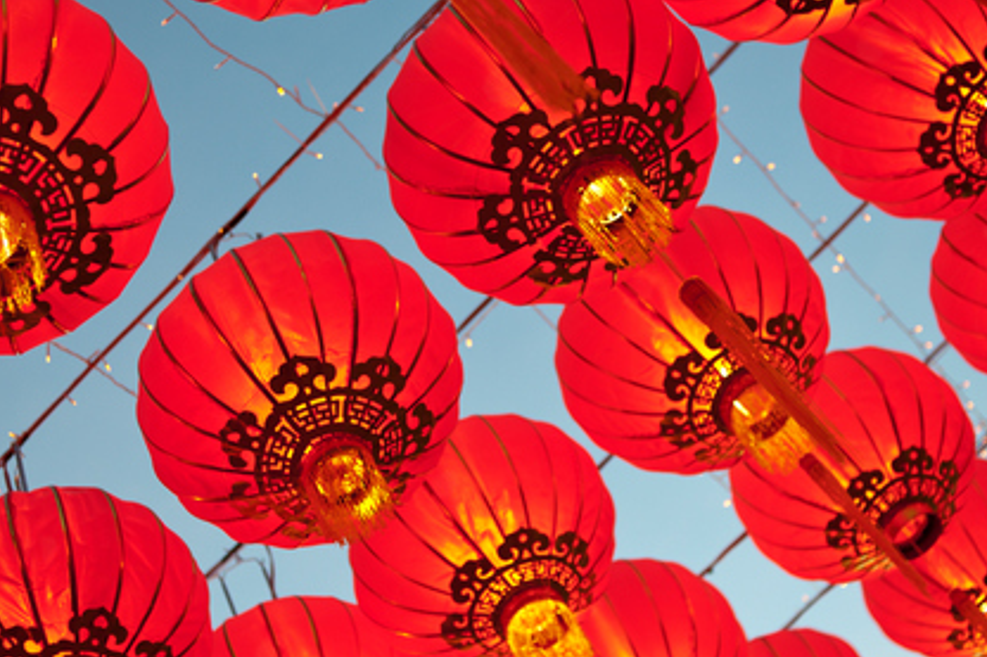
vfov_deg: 22.2
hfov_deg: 32.9
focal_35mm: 61
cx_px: 438
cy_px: 334
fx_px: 1672
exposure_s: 1/80
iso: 200
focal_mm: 35
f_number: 2.5
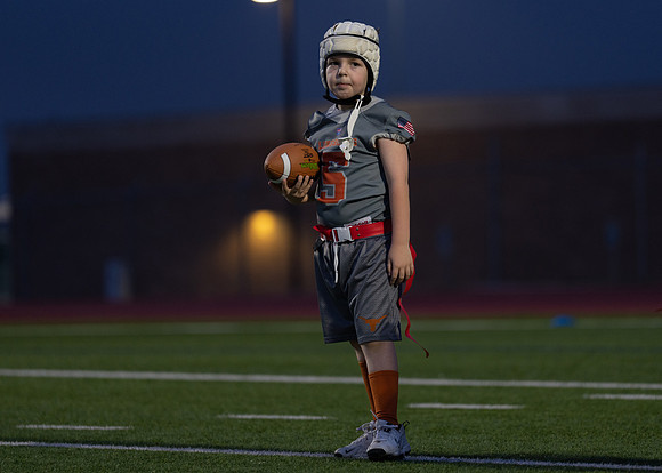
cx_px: 371
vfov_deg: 5.6
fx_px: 4811
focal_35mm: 256
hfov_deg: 7.9
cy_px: 210
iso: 800
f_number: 2.8
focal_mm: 200
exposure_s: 1/320
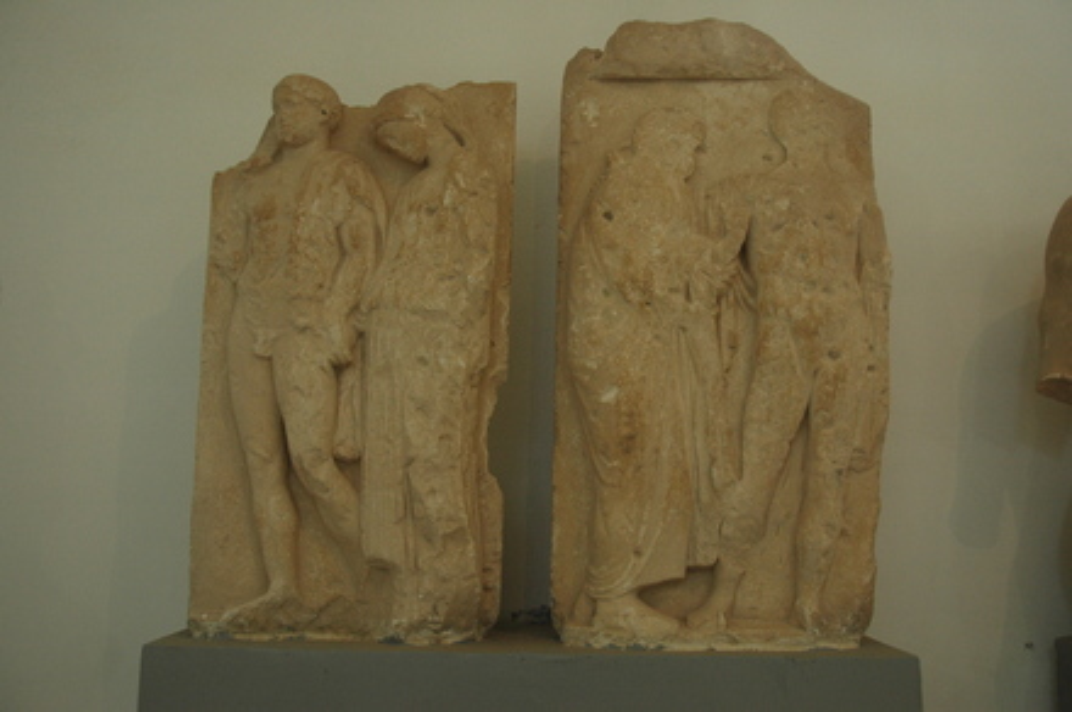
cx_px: 536
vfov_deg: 39.9
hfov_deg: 57.3
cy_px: 356
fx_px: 981
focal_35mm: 33
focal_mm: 22
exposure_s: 1/50
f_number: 3.8
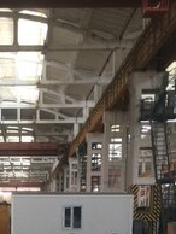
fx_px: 501
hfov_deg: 19.5
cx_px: 10
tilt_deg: -9.8
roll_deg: +1.7
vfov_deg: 23.5
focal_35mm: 74
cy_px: 297
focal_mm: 4.15
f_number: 2.2
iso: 50
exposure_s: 1/33
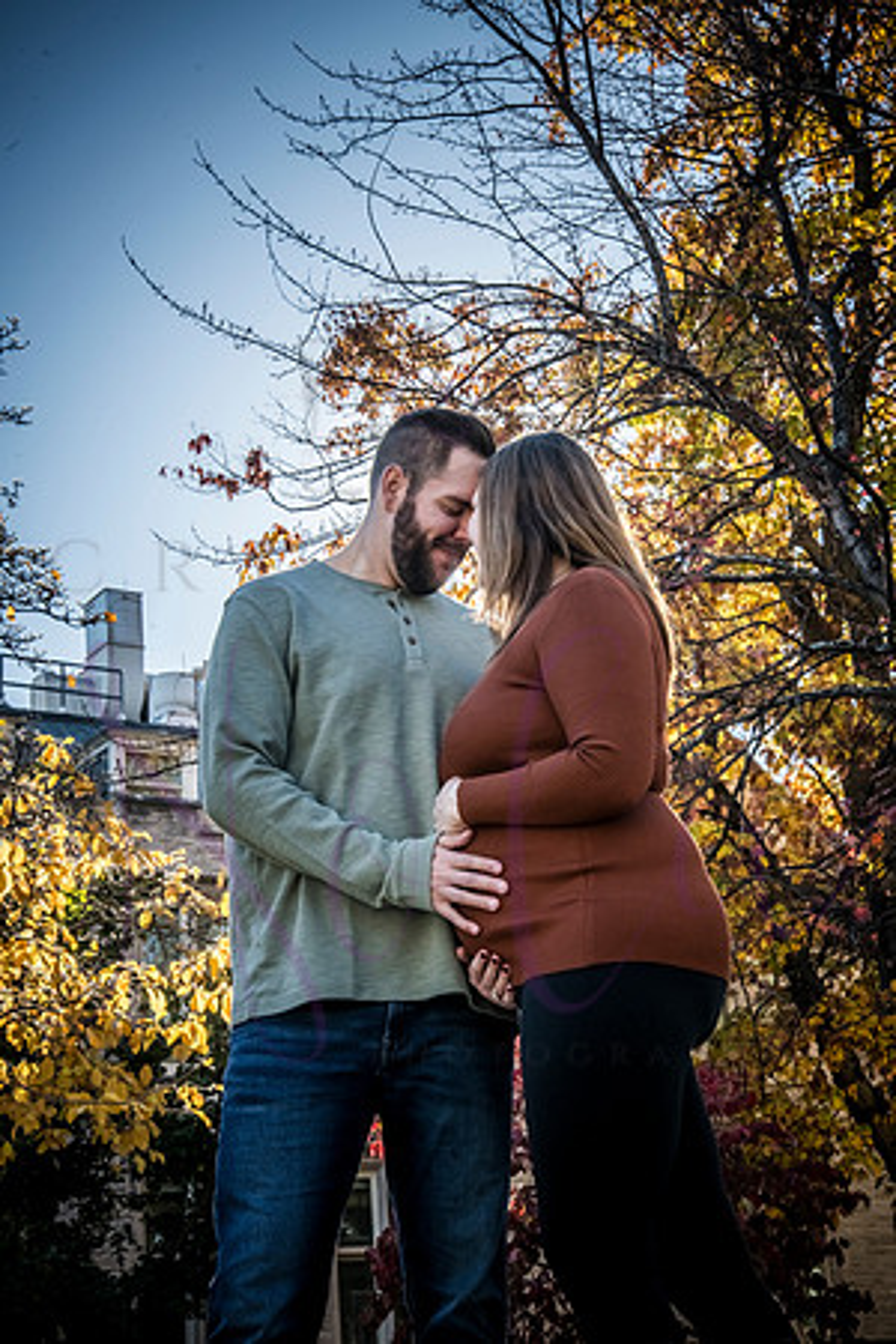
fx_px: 2314
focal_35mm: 62
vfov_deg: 32.4
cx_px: 448
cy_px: 672
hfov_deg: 21.9
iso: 640
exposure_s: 1/160
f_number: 20
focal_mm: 62
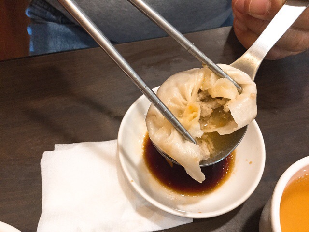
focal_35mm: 31
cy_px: 116
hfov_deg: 58.4
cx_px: 154
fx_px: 277
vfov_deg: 45.4
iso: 125
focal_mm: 3.3
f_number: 2.4
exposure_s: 1/30
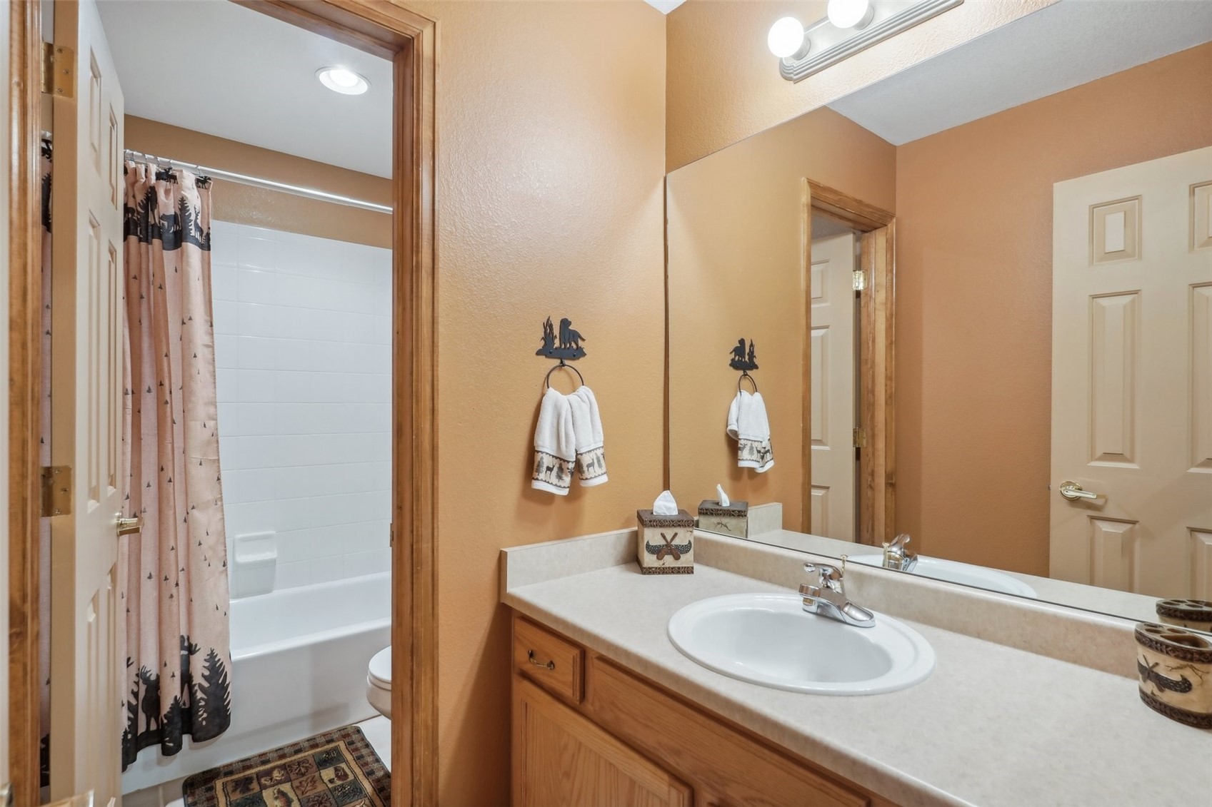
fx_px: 555
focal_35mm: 16
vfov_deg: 72.0
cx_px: 606
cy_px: 404
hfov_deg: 95.0
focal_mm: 11
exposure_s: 1/4
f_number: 8
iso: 400
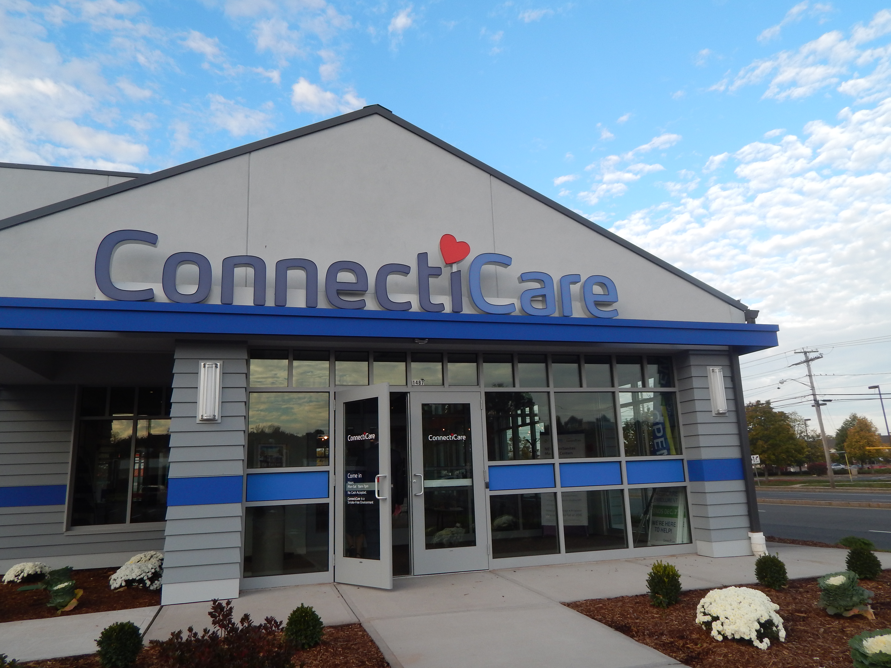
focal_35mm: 25
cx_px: 446
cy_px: 334
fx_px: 643
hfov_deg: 69.4
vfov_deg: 54.9
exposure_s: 1/500
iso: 125
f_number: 3.1
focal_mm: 4.5
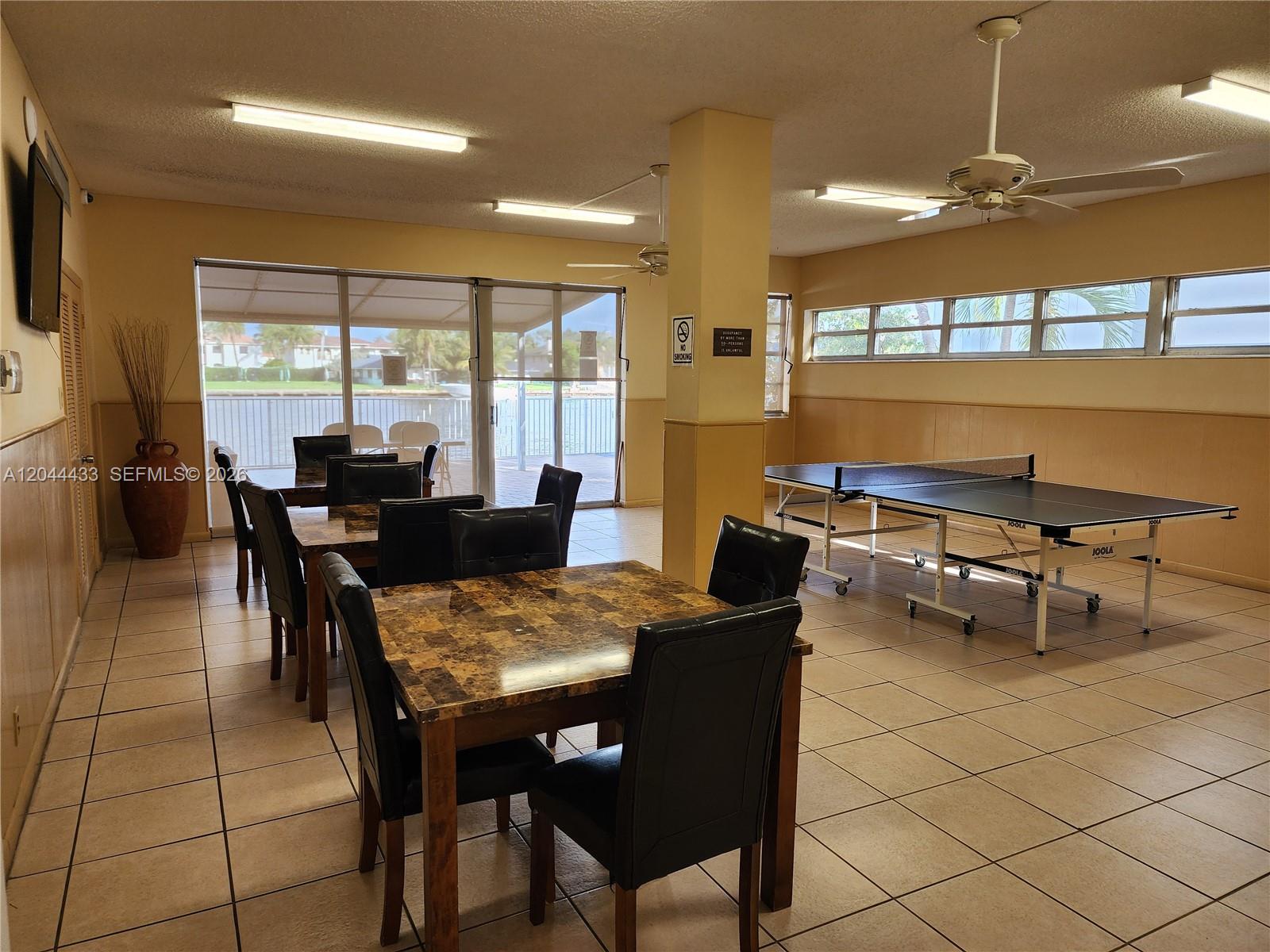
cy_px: 476
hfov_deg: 73.9
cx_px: 635
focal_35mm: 23
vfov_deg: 58.9
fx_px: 844
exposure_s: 1/120
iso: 64
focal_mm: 6.4
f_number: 1.8
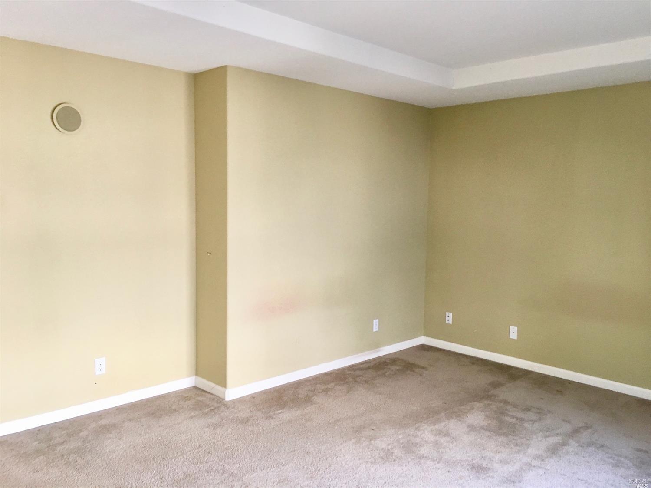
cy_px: 244
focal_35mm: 29
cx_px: 326
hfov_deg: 61.7
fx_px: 545
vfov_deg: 48.2
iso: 100
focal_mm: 4.15
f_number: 2.2
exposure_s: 1/30
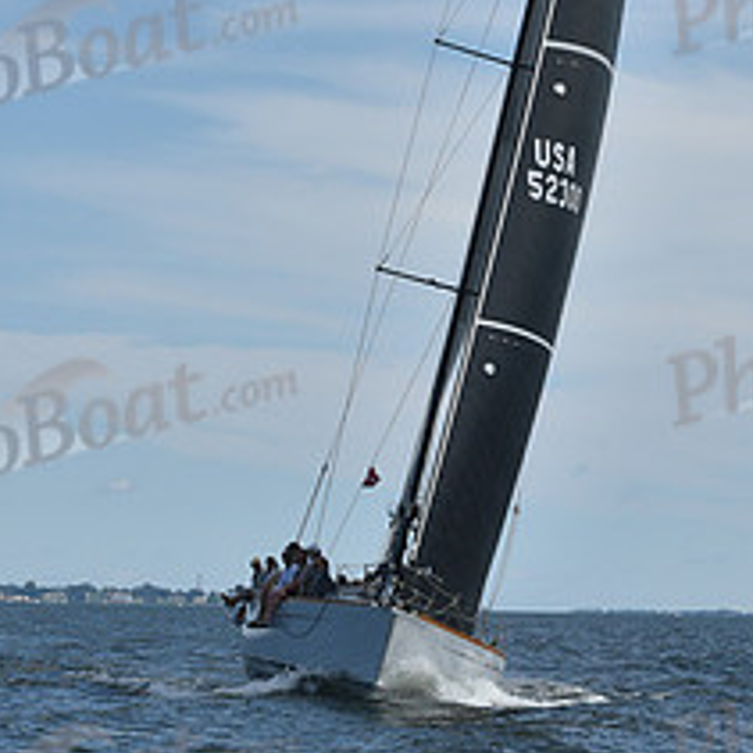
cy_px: 200
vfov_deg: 8.7
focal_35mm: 201
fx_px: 4947
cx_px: 484
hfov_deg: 8.7
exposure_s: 1/1000
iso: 320
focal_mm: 86
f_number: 11
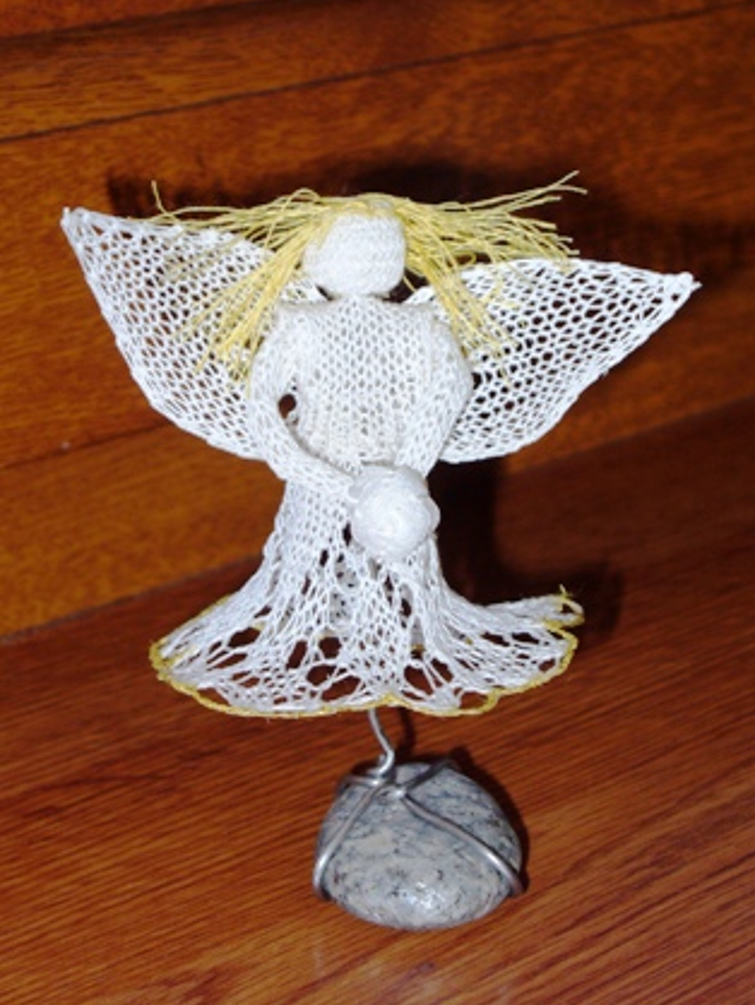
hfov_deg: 14.1
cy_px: 534
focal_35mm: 105
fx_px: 3050
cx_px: 365
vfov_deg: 18.7
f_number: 3.5
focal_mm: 16.1
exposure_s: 1/30
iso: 80
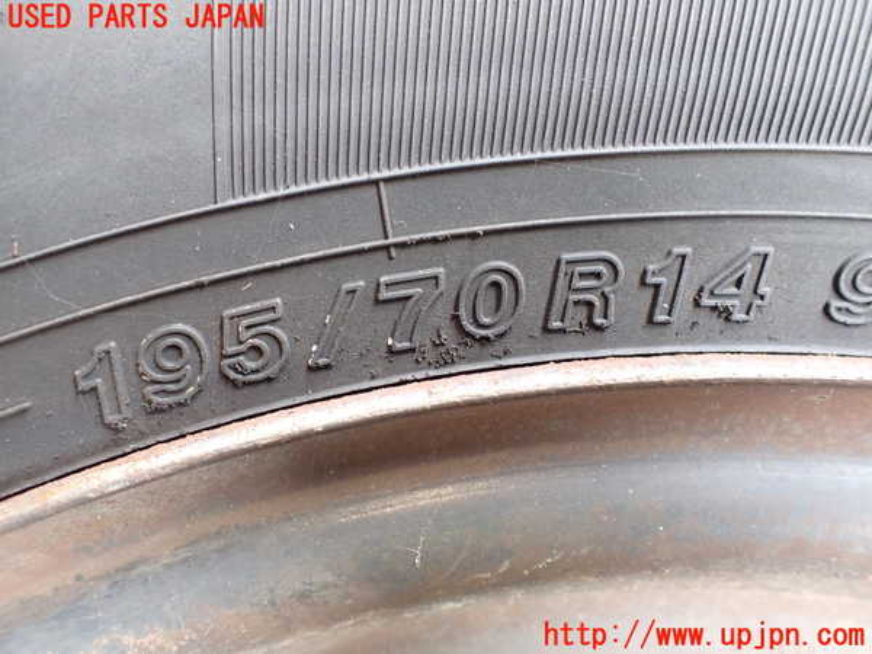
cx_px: 436
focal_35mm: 30
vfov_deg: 46.8
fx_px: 756
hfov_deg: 60.0
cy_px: 327
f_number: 2.3
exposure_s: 1/60
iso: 800
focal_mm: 5.4
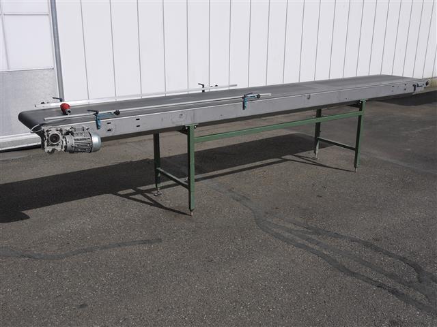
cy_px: 164
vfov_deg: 37.7
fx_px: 480
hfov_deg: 49.0
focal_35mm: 38
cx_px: 218
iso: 100
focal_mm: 19
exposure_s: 1/500
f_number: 10
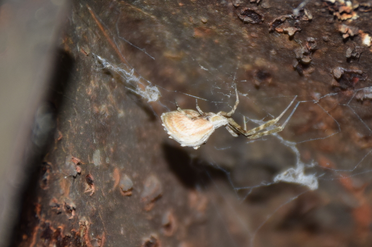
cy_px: 124
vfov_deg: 6.5
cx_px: 186
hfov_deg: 9.8
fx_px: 2169
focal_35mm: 210
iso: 320
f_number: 7.1
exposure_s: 1/60
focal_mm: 140
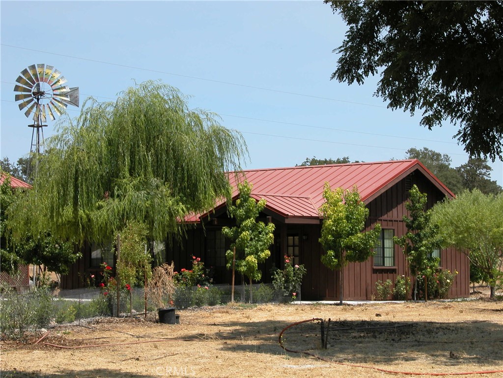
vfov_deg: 15.9
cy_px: 189
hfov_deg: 21.1
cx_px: 252
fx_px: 1351
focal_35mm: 93
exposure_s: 1/382
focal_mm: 23.7
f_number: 5.7
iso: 100
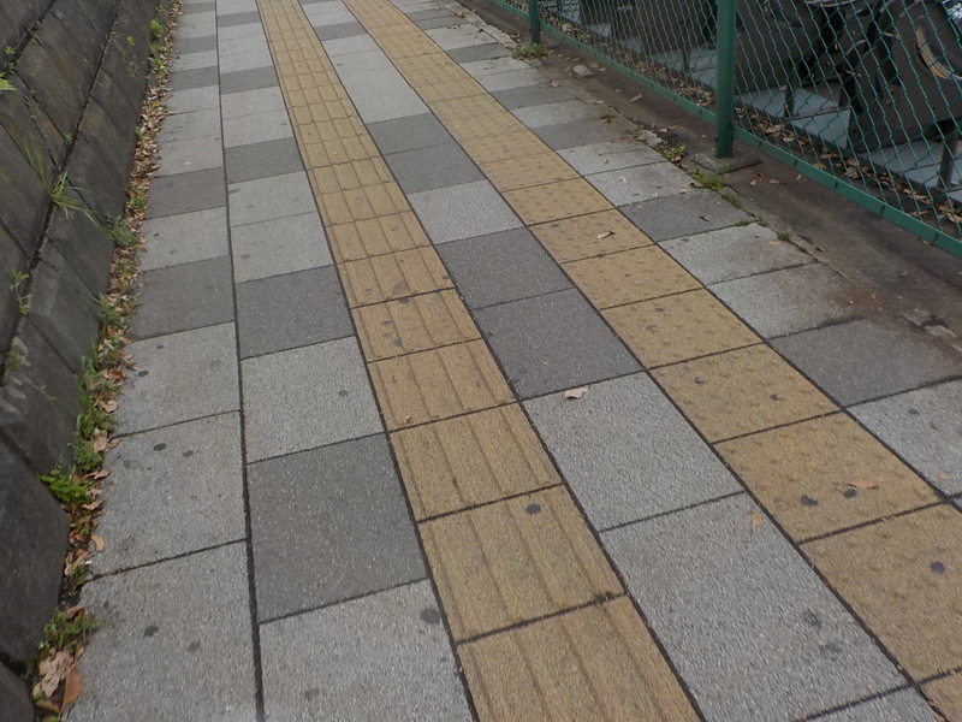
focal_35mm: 30
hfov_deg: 60.0
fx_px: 834
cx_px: 481
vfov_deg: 46.8
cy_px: 361
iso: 125
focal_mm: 4.1
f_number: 3.3
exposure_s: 1/200
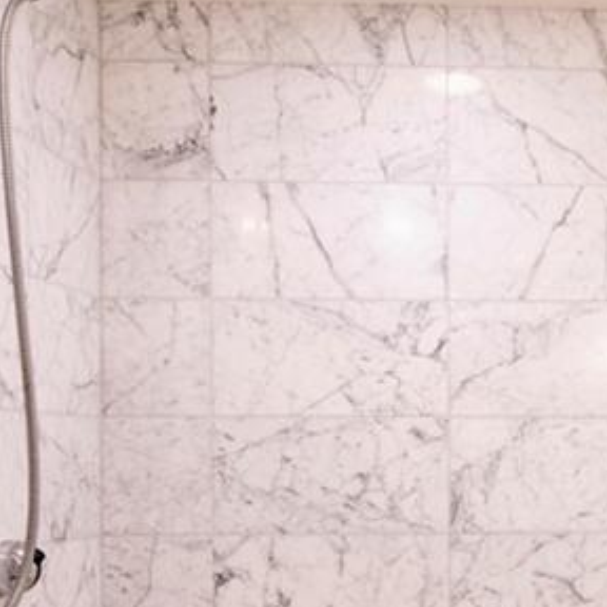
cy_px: 497
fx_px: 1309
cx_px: 687
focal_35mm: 66
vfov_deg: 25.6
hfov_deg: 24.2
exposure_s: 1/2.5
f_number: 8
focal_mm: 14
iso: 250
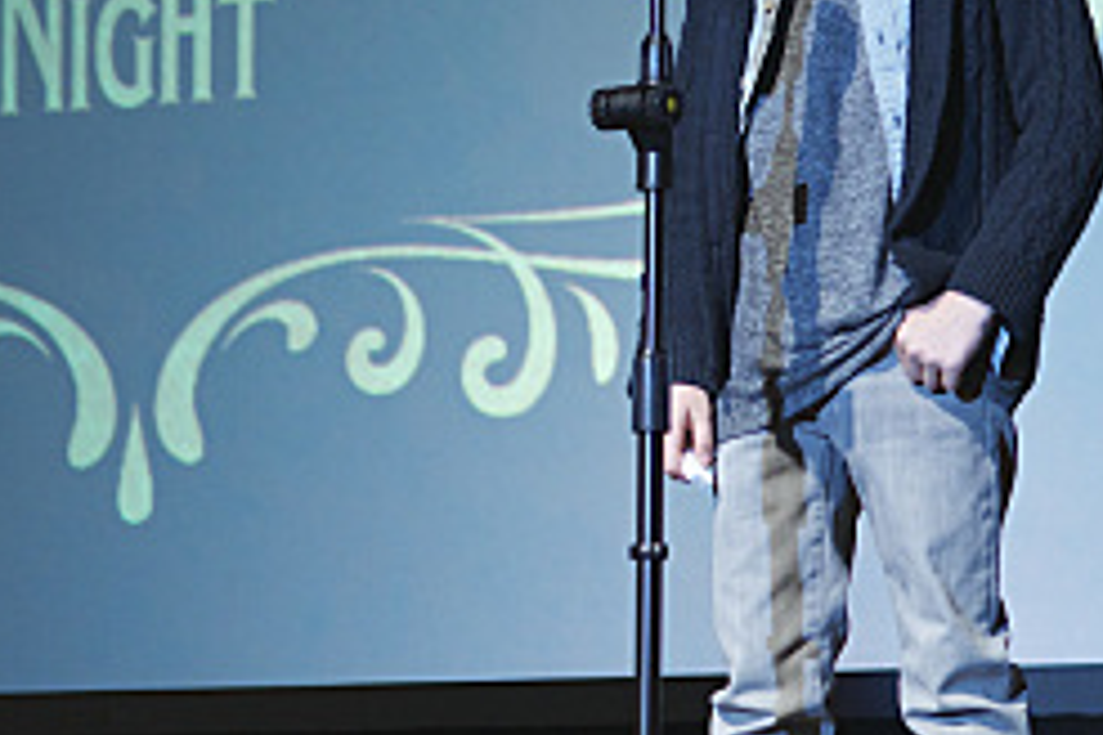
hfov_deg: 7.4
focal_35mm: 276
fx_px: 8456
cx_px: 121
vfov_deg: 5.0
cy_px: 94
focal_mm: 85
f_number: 3.2
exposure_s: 1/320
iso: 2000
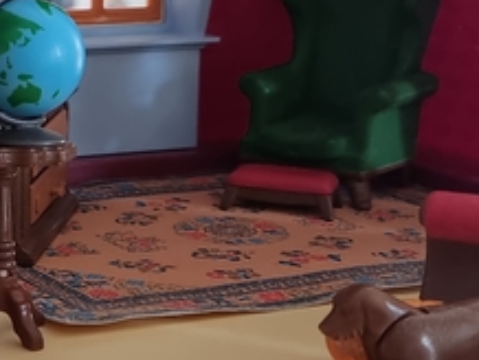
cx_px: -209
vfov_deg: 14.8
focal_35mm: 99
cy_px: 55
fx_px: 1371
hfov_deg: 18.0
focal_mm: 5.9
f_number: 2
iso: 500
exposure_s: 1/20
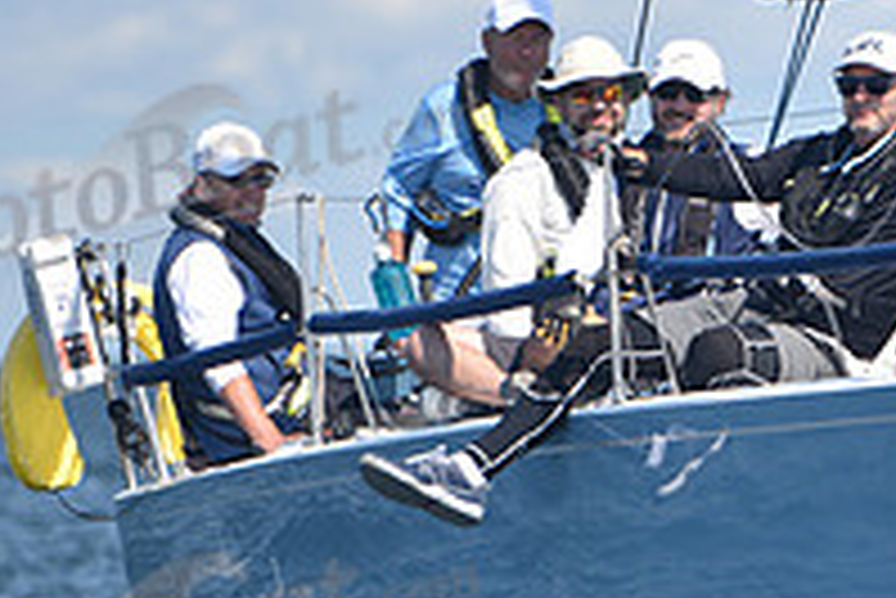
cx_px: 716
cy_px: 348
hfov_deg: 3.5
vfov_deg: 2.4
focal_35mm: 582
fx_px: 14495
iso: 250
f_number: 3.5
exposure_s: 1/1250
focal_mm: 200
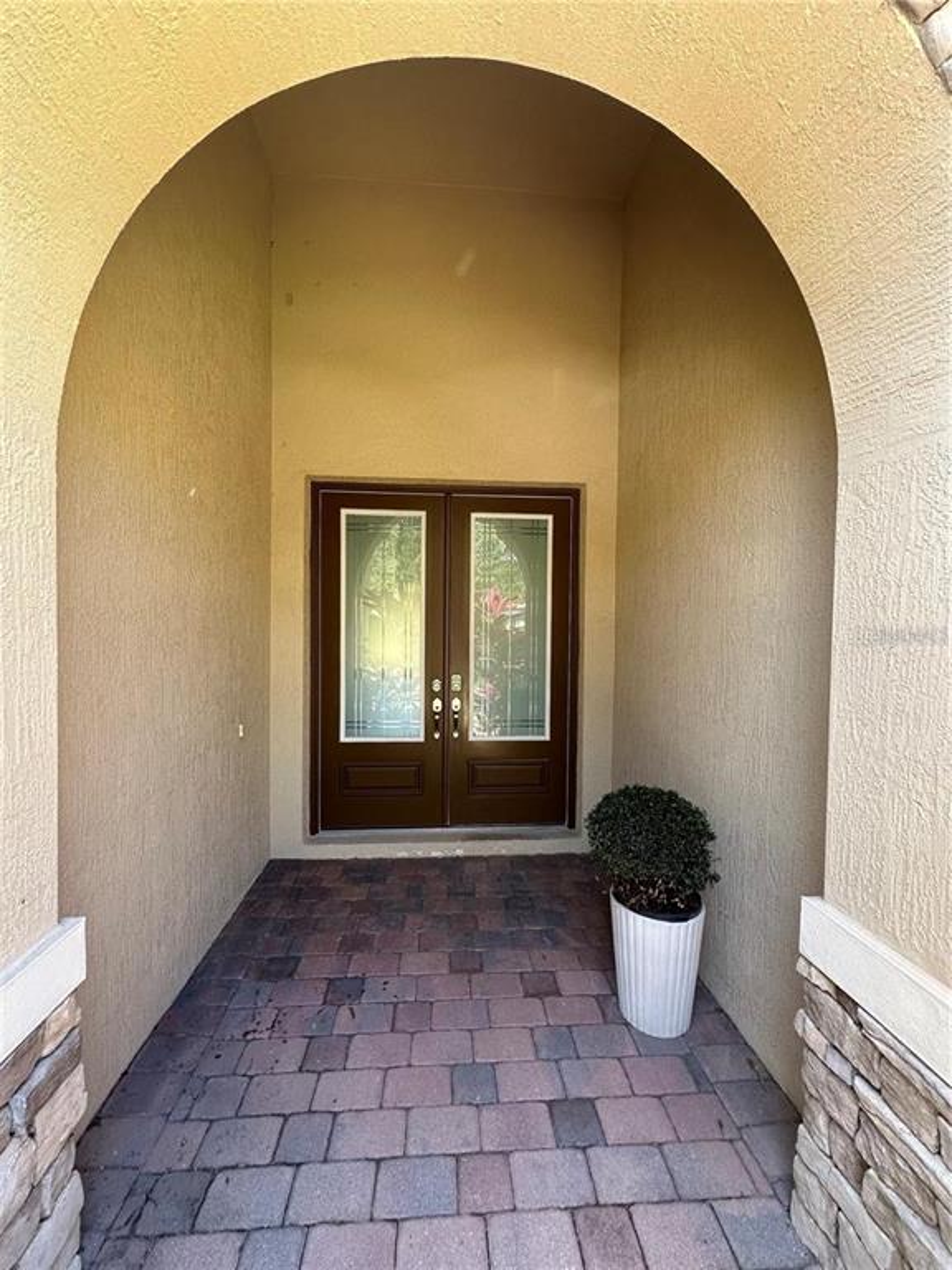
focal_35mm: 14
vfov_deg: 102.1
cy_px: 635
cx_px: 476
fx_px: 513
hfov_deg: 85.7
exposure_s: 1/99
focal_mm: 2.22
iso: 125
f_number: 2.2
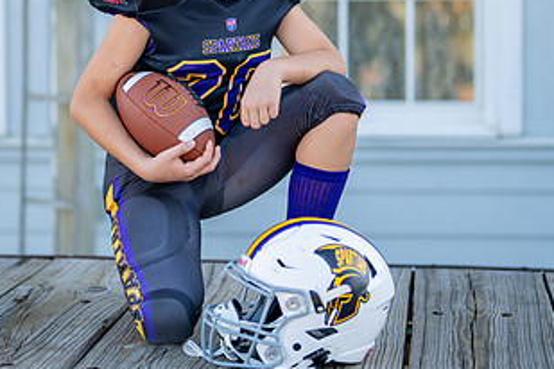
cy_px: 49
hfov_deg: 20.6
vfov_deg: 13.7
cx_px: 221
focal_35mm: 99
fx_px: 1523
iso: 100
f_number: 1.2
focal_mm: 50
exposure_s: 1/2000
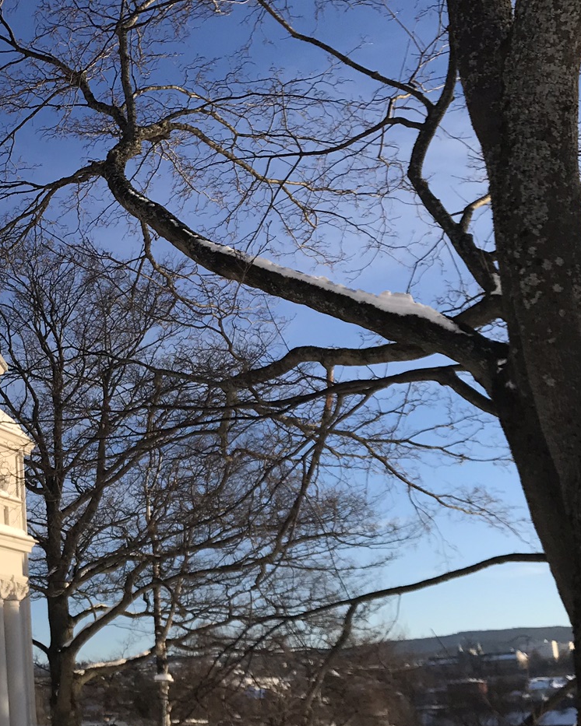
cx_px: 11
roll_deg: +2.9
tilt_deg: +13.5
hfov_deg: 24.3
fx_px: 1290
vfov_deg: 31.4
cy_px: 423
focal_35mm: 60
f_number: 1.8
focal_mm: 3.99
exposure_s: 1/1996
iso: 20
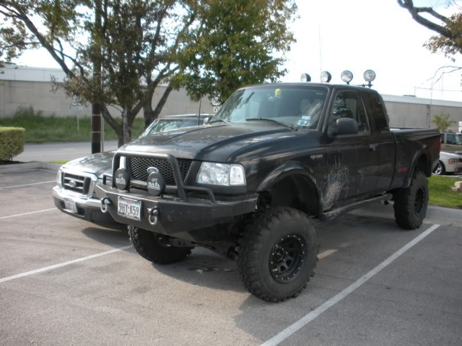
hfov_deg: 52.6
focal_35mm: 35
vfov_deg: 40.7
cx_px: 231
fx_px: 467
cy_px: 173
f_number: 3.5
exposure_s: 1/157
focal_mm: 6.3
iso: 64
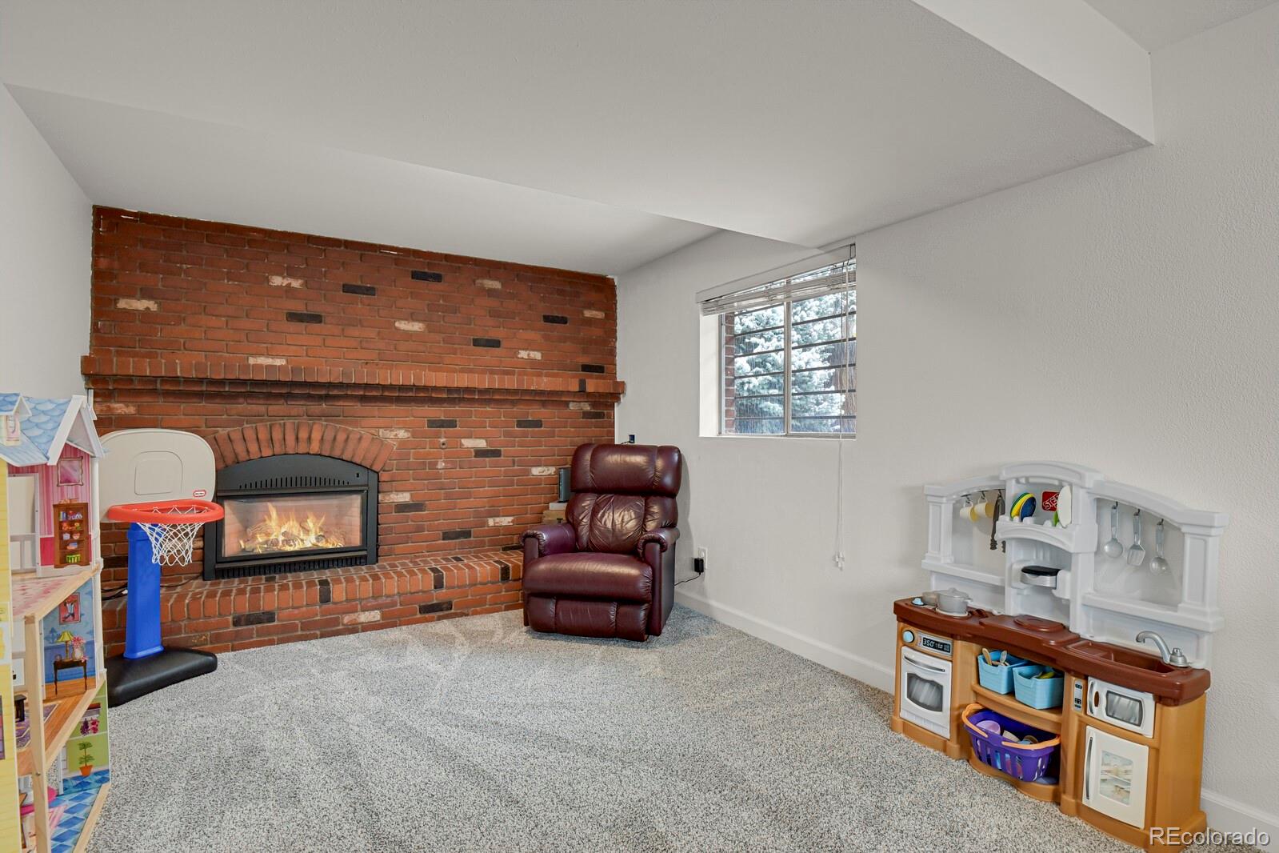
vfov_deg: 70.4
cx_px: 640
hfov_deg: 93.3
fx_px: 604
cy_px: 426
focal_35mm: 17
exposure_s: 1/20
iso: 12800
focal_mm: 17
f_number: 8
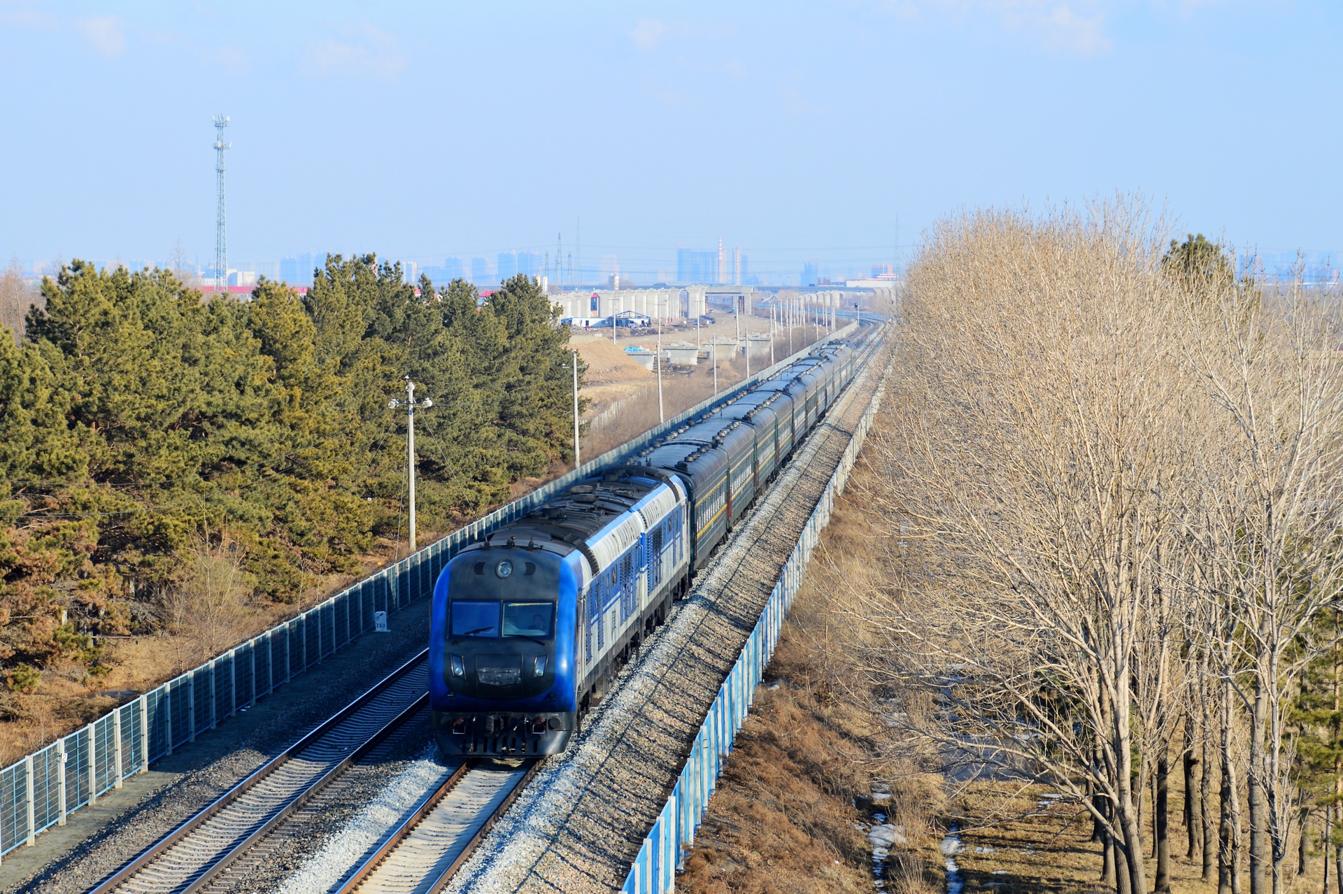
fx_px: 3635
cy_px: 447
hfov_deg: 20.9
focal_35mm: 98
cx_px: 672
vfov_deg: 14.0
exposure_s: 1/160
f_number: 8
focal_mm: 65
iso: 100
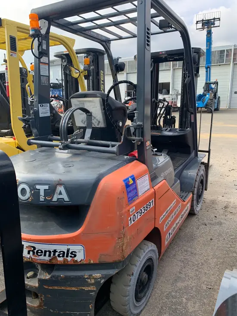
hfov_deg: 53.1
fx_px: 237
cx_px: 118
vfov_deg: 67.3
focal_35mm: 26
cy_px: 158
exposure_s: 1/424
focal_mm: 4.25
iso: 25
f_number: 1.8
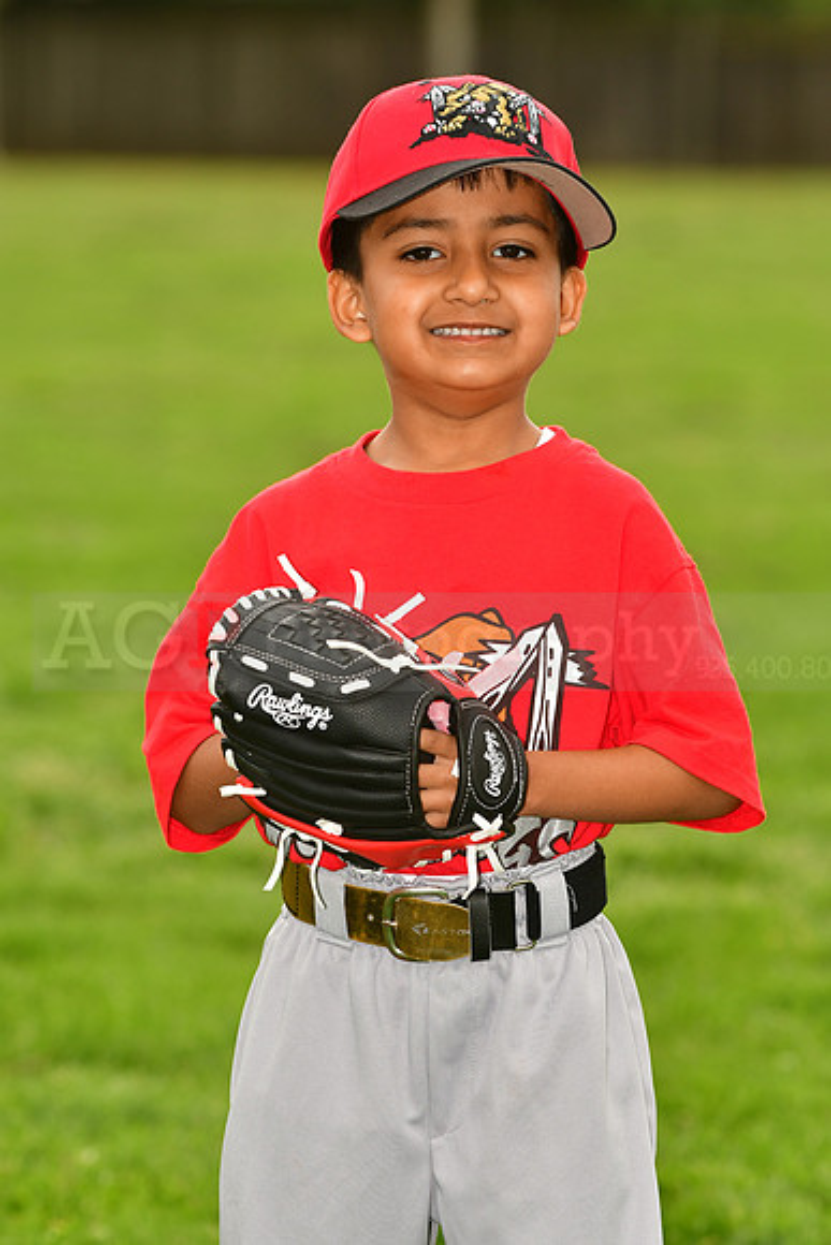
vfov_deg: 9.1
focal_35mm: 225
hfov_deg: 6.1
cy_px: 622
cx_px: 416
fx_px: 7785
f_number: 5
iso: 200
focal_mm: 150
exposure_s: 1/500
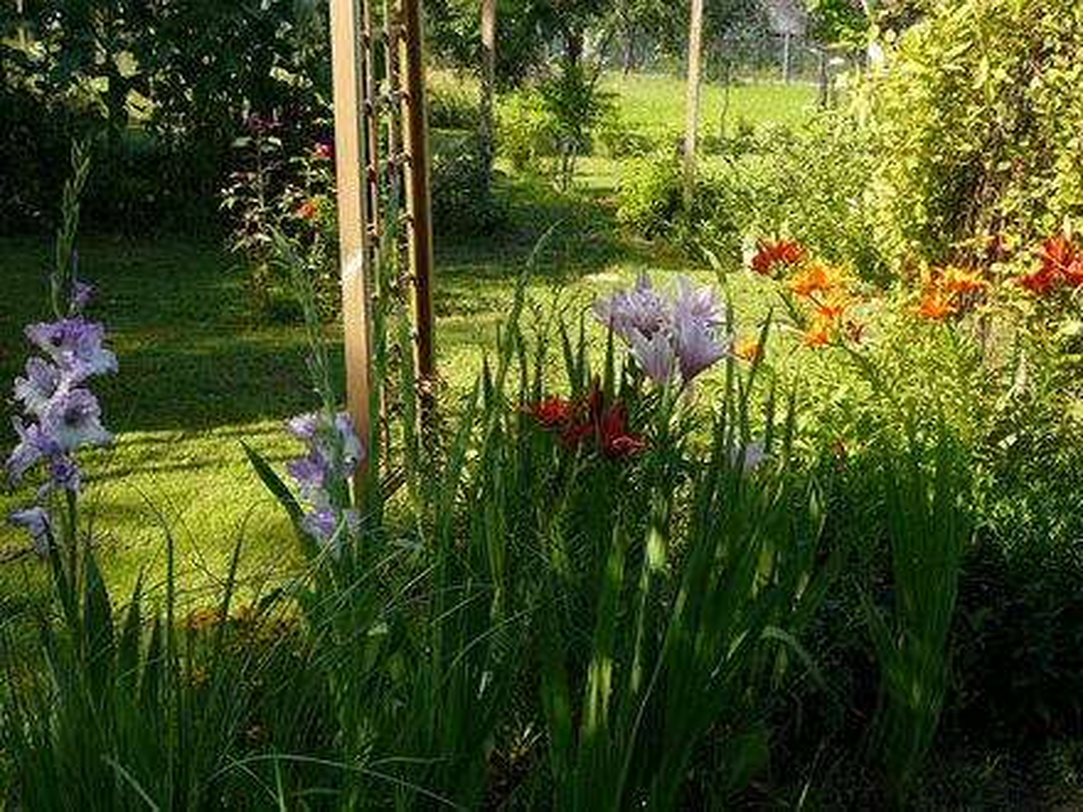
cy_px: 406
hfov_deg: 52.6
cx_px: 542
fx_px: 1095
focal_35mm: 35
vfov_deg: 40.7
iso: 80
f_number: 2.8
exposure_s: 1/400
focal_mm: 5.2
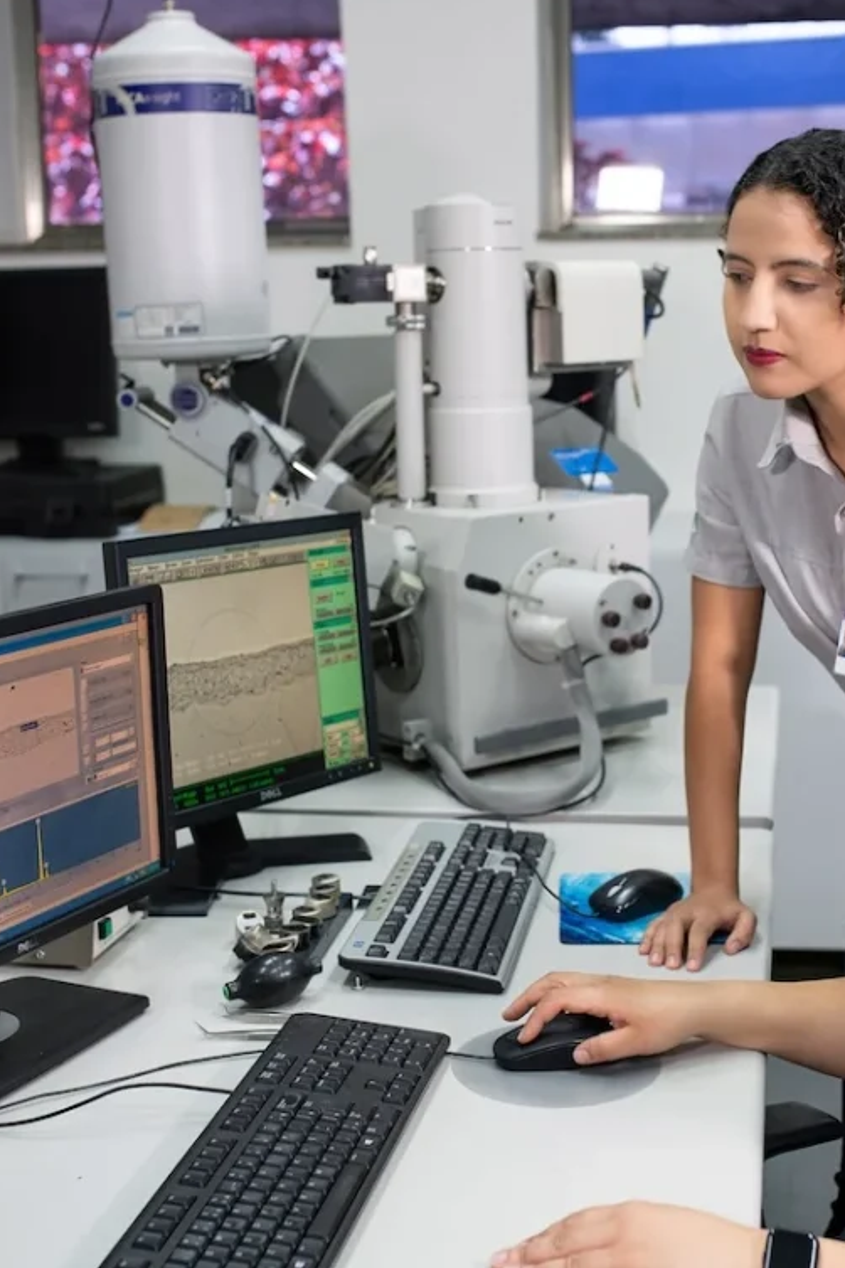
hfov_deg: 25.3
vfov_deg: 37.5
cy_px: 630
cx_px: 582
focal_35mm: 53
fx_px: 1866
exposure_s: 1/160
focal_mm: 35
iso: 500
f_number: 4
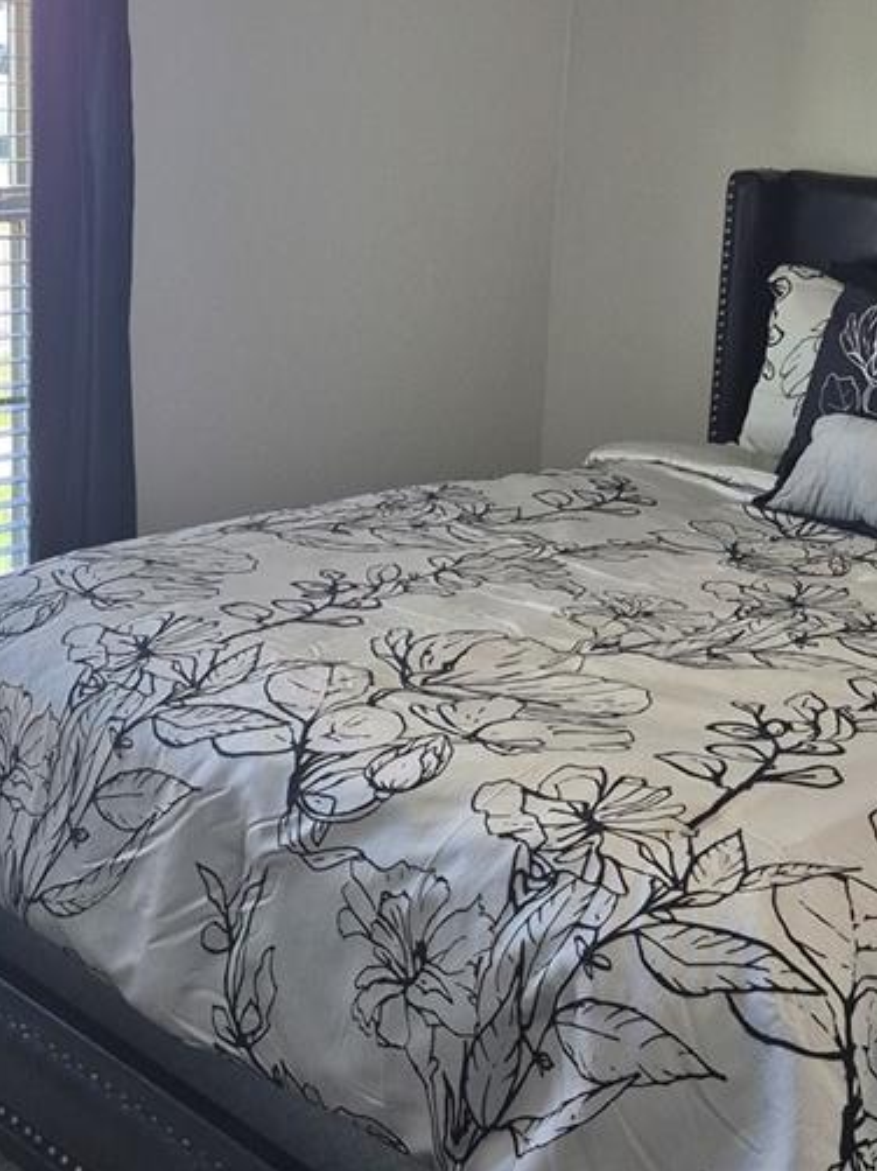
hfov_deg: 26.5
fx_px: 1859
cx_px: 478
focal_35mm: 55
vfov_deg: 34.9
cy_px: 483
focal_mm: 5.4
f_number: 1.8
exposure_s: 1/180
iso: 160
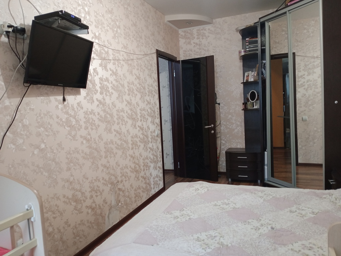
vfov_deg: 49.7
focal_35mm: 28
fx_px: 276
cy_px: 128
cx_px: 170
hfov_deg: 63.4
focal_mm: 4.05
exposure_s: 1/33.3
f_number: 1.8
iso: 585
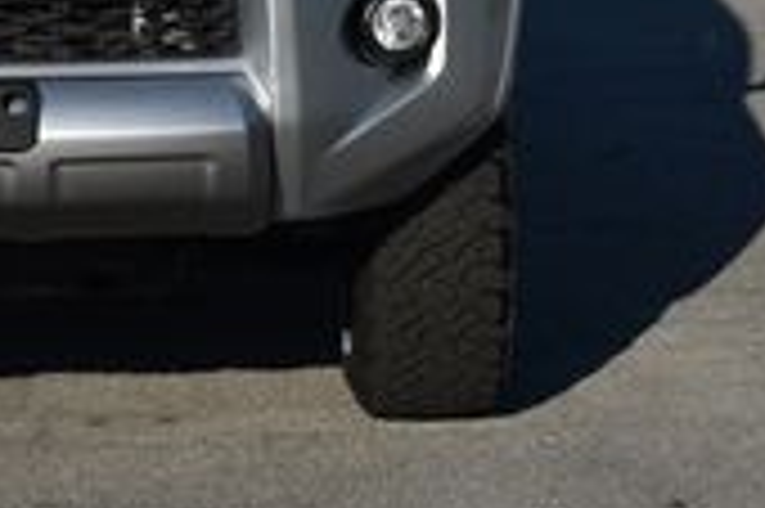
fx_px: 4564
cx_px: -9
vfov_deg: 6.3
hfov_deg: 9.5
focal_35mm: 215
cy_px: -375
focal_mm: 38
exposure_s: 1/320
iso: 100
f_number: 9
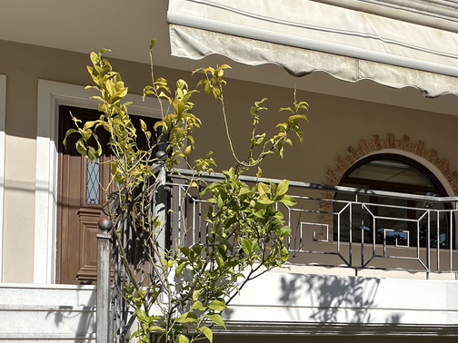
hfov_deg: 63.3
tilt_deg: +1.4
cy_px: 329
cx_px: 254
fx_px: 370
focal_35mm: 28
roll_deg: -0.7
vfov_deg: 43.8
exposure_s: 1/3509
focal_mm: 2.22
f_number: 2.2
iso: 50
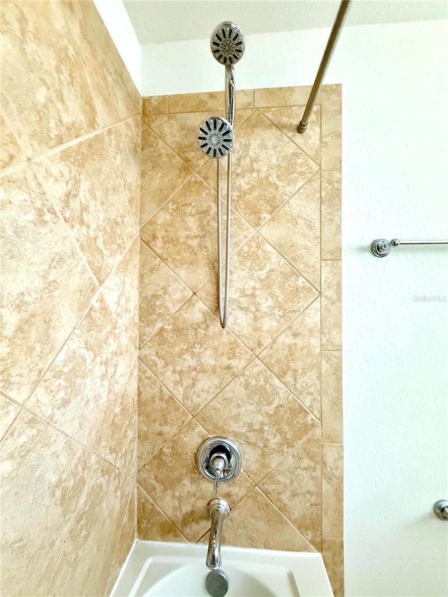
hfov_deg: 85.7
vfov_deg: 102.1
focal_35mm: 14
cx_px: 224
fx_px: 242
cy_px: 298
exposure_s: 1/60
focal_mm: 2.22
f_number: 2.2
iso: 800
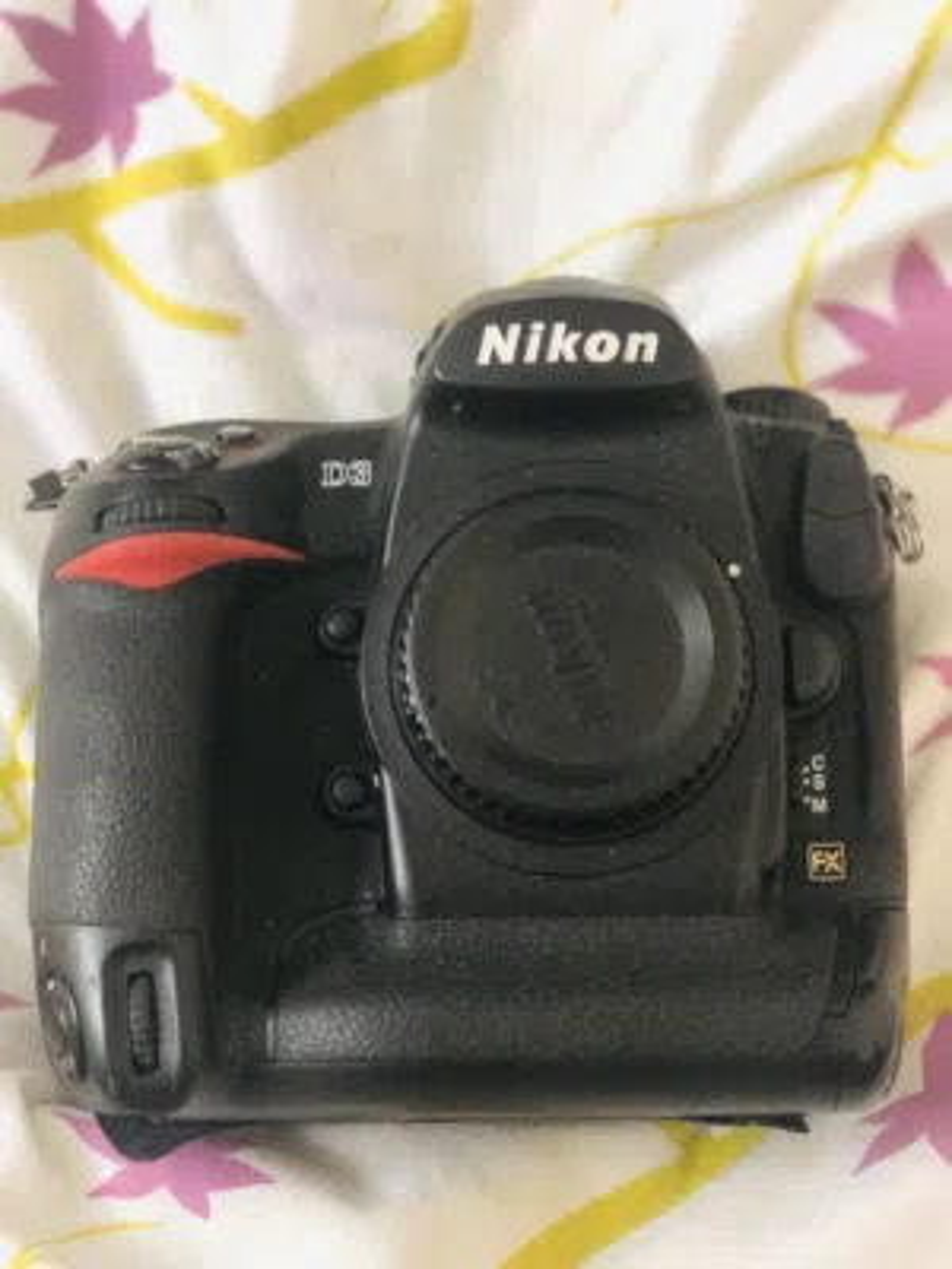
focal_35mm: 57
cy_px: 634
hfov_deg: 25.7
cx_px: 476
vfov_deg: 33.8
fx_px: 2090
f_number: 2.8
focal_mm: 6.6
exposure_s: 1/30
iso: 400
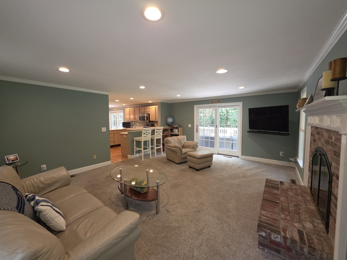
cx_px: 174
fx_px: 130
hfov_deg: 106.2
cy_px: 130
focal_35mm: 13
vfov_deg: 89.9
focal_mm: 2.2
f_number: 1.9
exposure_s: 1/60
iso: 100
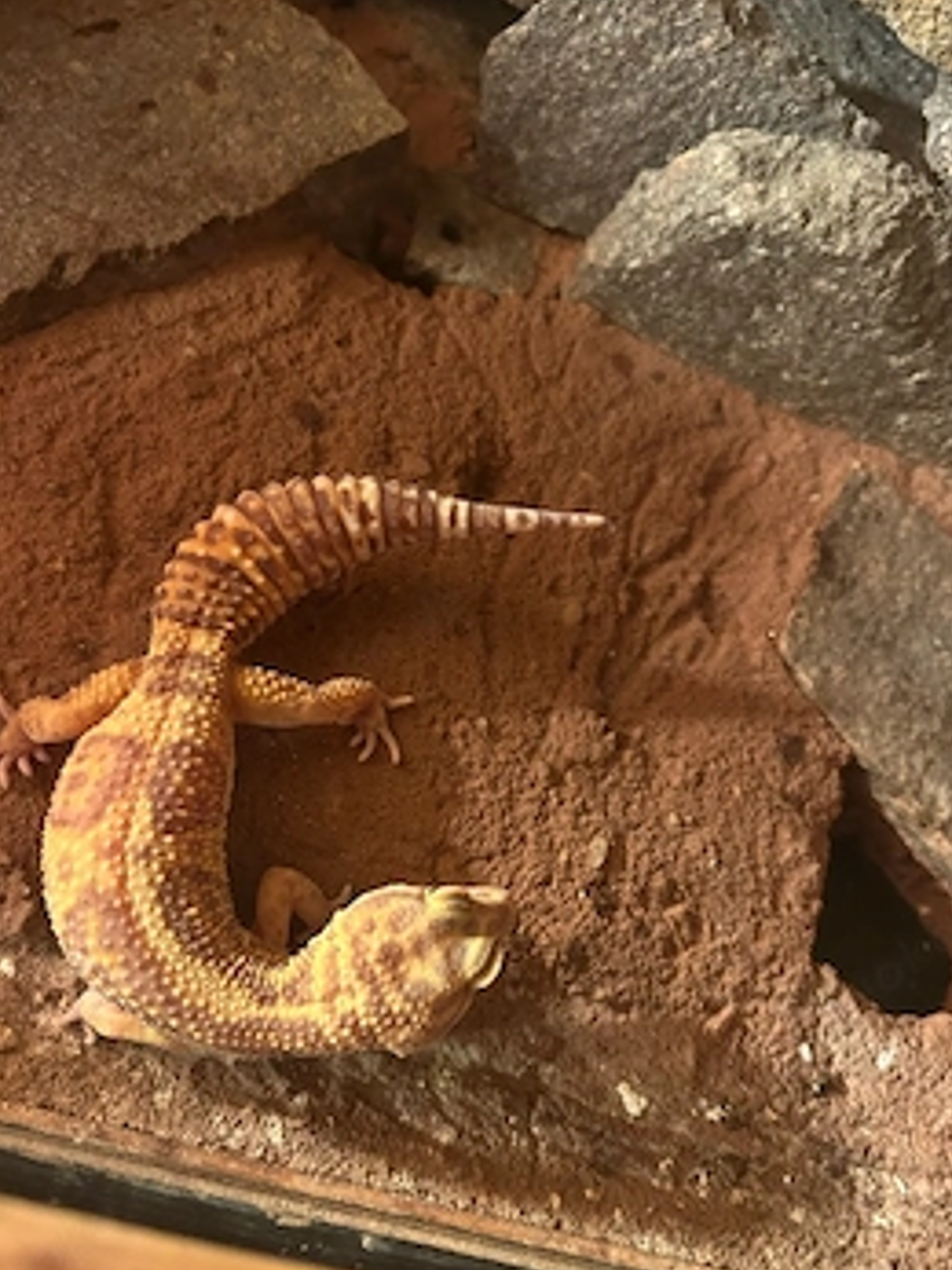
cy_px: 706
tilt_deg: -66.8
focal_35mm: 30
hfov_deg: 46.7
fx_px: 1101
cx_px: 439
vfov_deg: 59.8
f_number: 1.5
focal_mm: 5.7
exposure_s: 1/33
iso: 640
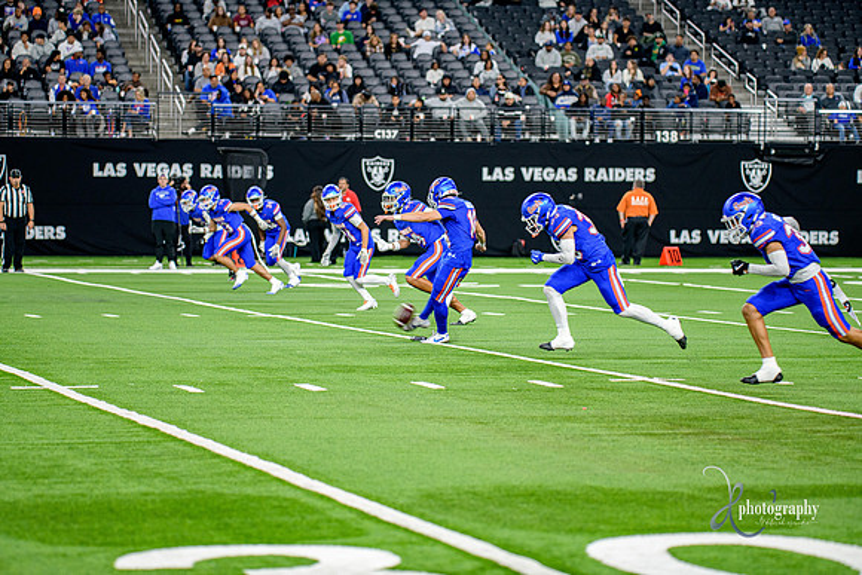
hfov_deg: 16.4
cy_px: 288
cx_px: 431
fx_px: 2994
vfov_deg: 11.0
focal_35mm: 125
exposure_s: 1/400
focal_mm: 125
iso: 1000
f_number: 2.8
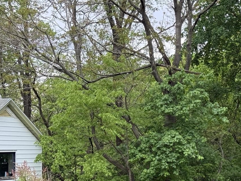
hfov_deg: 23.6
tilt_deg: -0.7
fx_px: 571
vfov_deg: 17.8
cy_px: 153
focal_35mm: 82
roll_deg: +0.9
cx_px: 186
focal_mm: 6.76
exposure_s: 1/802
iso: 80
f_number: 1.78
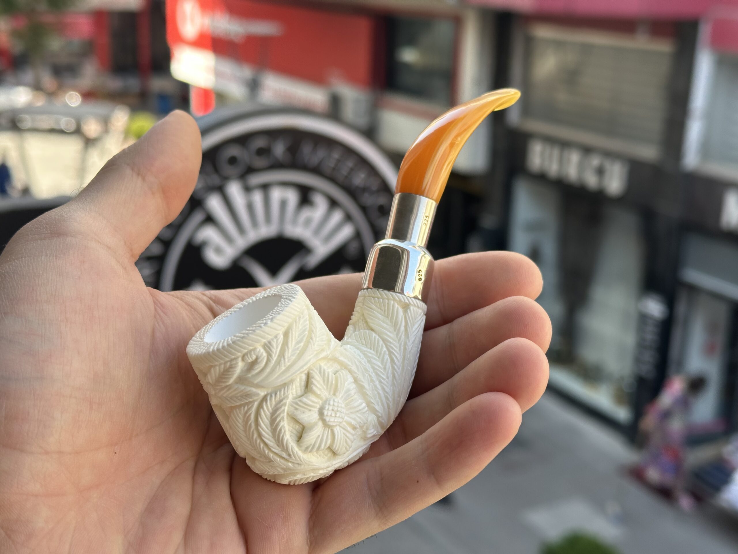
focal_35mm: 48
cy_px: 277
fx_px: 1023
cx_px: 369
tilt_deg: -17.0
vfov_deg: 30.3
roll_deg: -1.9
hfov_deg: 39.7
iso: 64
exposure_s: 1/499
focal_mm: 6.86
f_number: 1.78
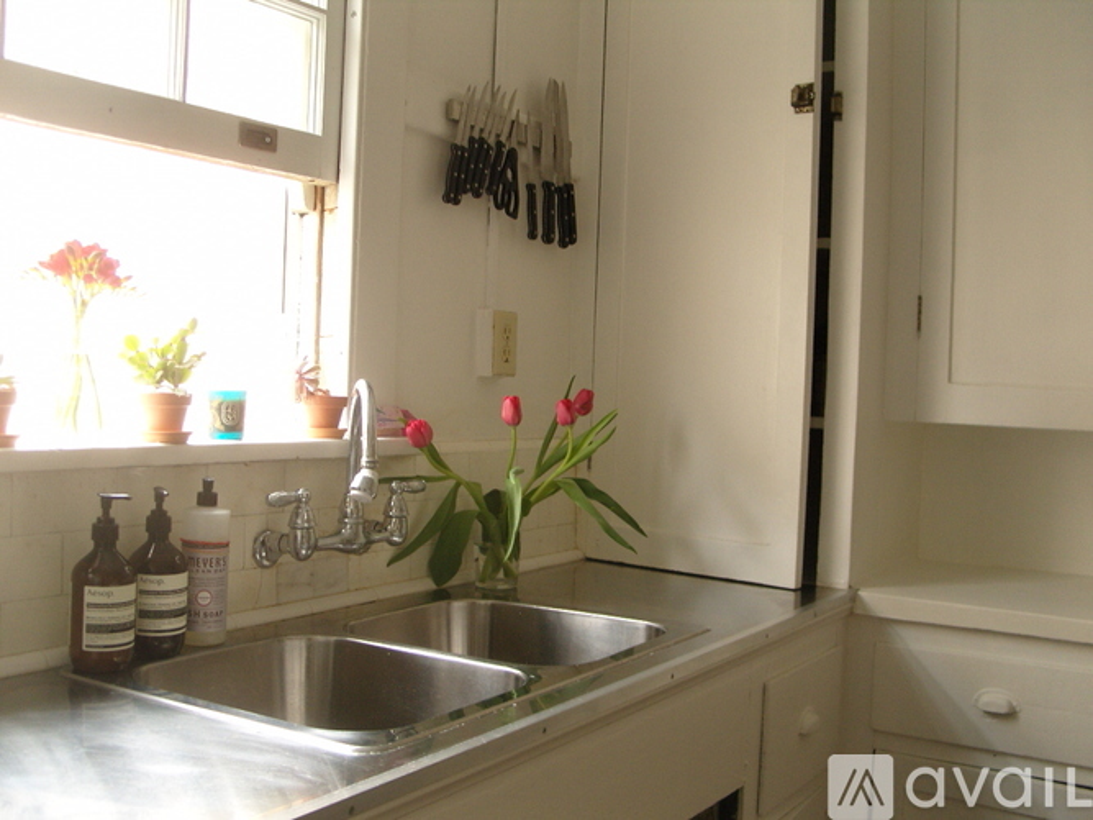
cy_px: 410
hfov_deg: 49.0
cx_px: 546
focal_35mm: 38
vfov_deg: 37.7
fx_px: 1200
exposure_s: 1/40
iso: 125
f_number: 2.8
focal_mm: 7.8
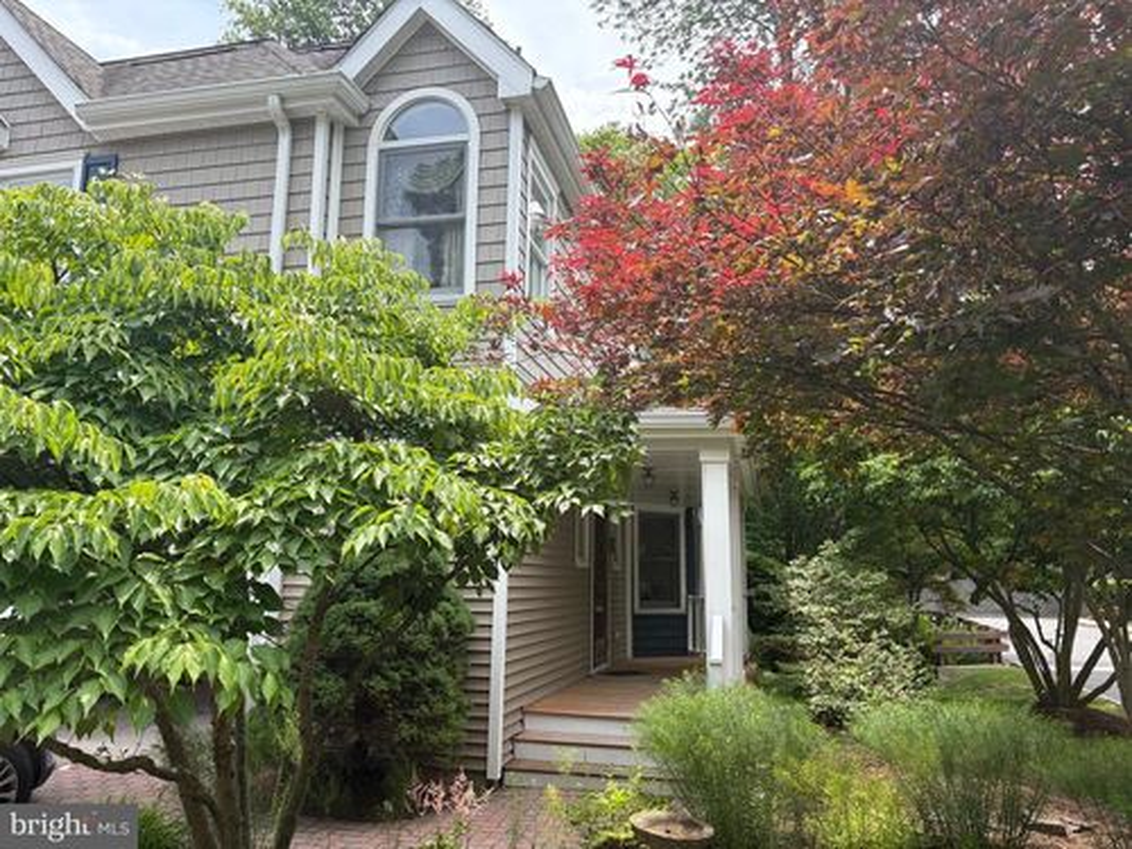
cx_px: 566
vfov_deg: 53.1
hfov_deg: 67.3
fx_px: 850
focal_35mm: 26
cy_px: 424
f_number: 1.6
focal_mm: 5.96
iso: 50
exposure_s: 1/830
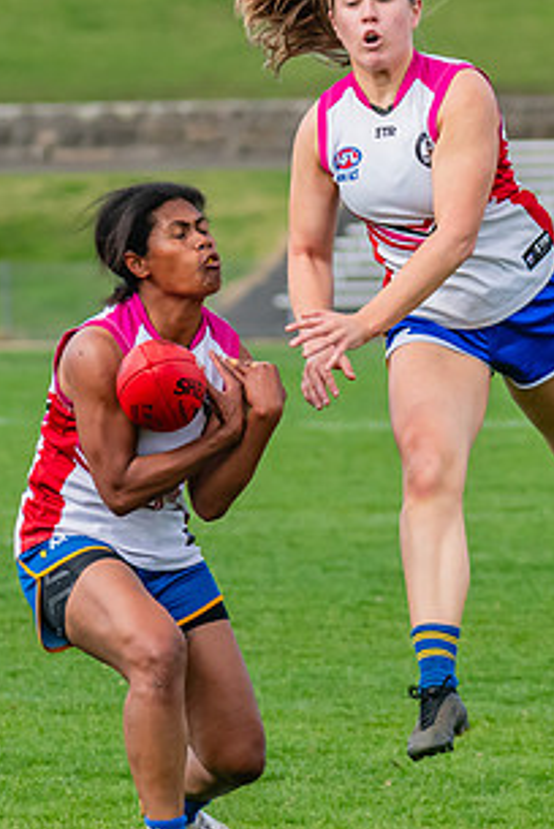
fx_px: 12436
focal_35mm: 540
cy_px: 250
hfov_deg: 2.6
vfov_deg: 3.8
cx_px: 321
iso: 800
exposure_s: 1/1600
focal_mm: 170
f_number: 5.6
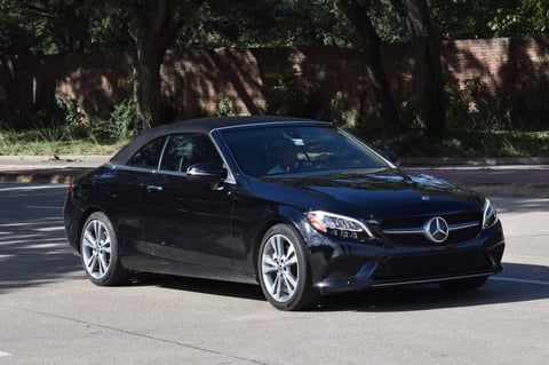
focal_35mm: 82
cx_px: 274
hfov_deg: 24.6
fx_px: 1257
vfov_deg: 16.5
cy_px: 182
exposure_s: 1/1250
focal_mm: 55
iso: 400
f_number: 5.6
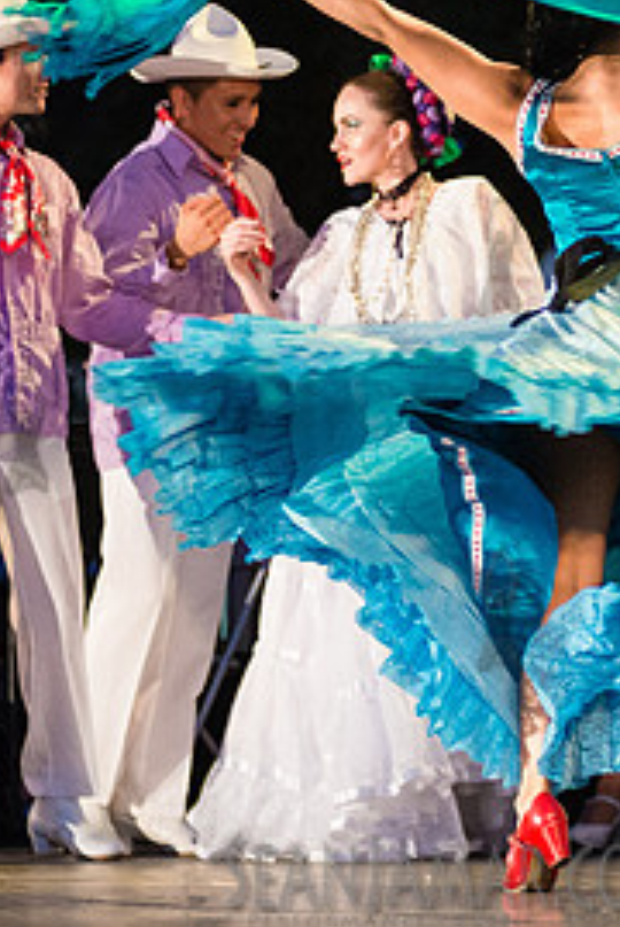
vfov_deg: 8.3
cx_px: 381
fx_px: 6416
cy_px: 342
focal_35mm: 249
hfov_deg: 5.5
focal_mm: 86
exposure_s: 1/320
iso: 4000
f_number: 2.8
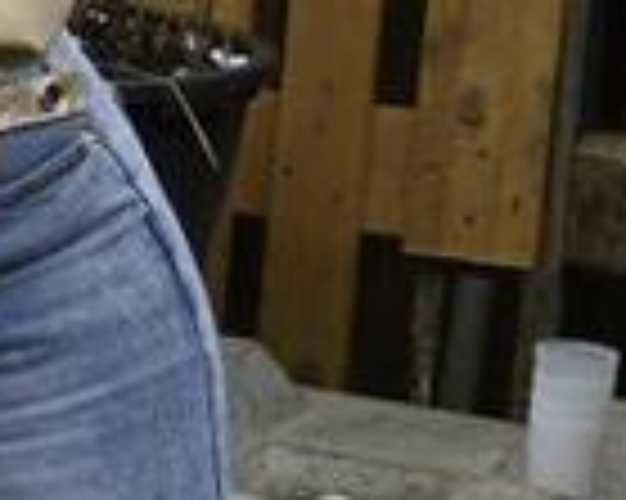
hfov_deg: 7.9
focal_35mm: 214
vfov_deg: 7.2
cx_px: -1180
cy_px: 7
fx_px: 3962
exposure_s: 1/250
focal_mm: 32
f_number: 5.6
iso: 140
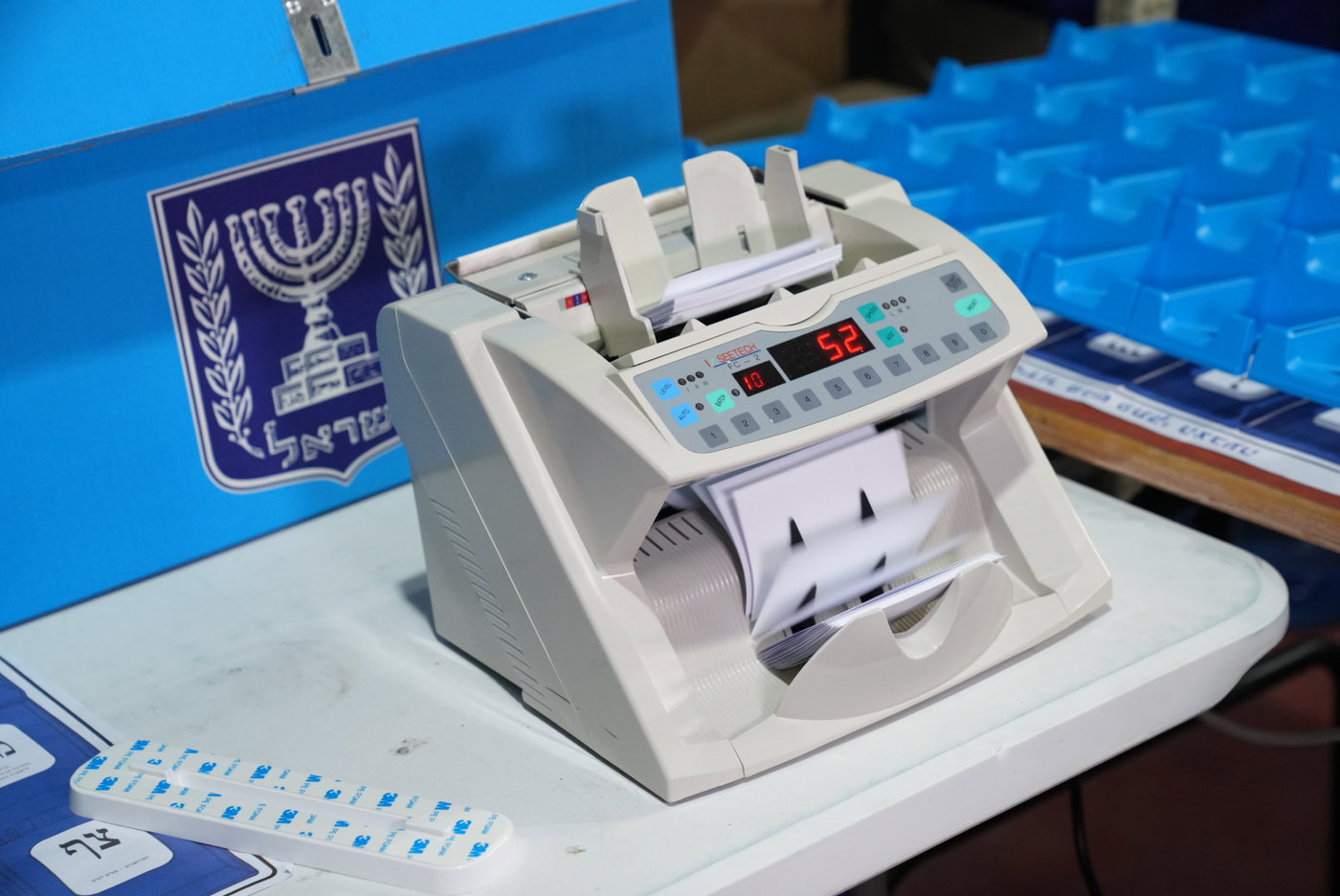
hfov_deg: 28.8
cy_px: 448
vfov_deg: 19.5
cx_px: 670
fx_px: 2608
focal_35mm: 70
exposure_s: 1/125
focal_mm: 70
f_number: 5
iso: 2500
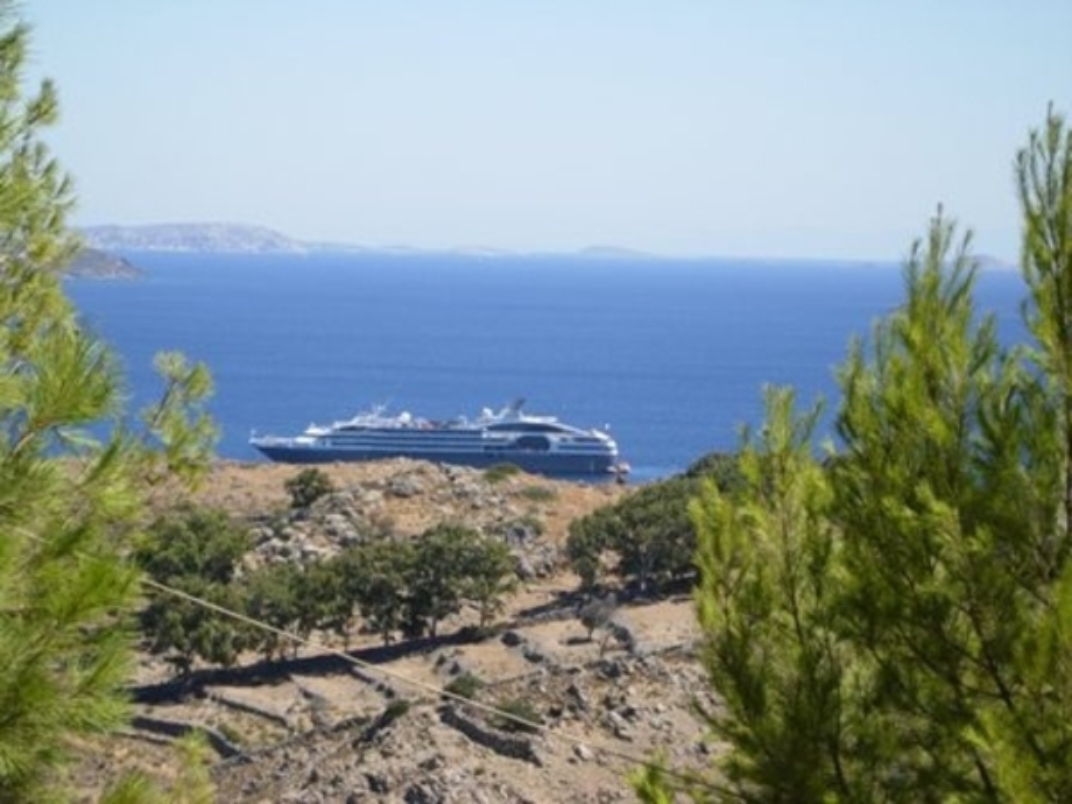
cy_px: 402
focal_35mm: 126
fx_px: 3902
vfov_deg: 11.8
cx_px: 536
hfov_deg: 15.6
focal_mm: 26.3
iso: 50
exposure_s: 1/264
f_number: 5.8
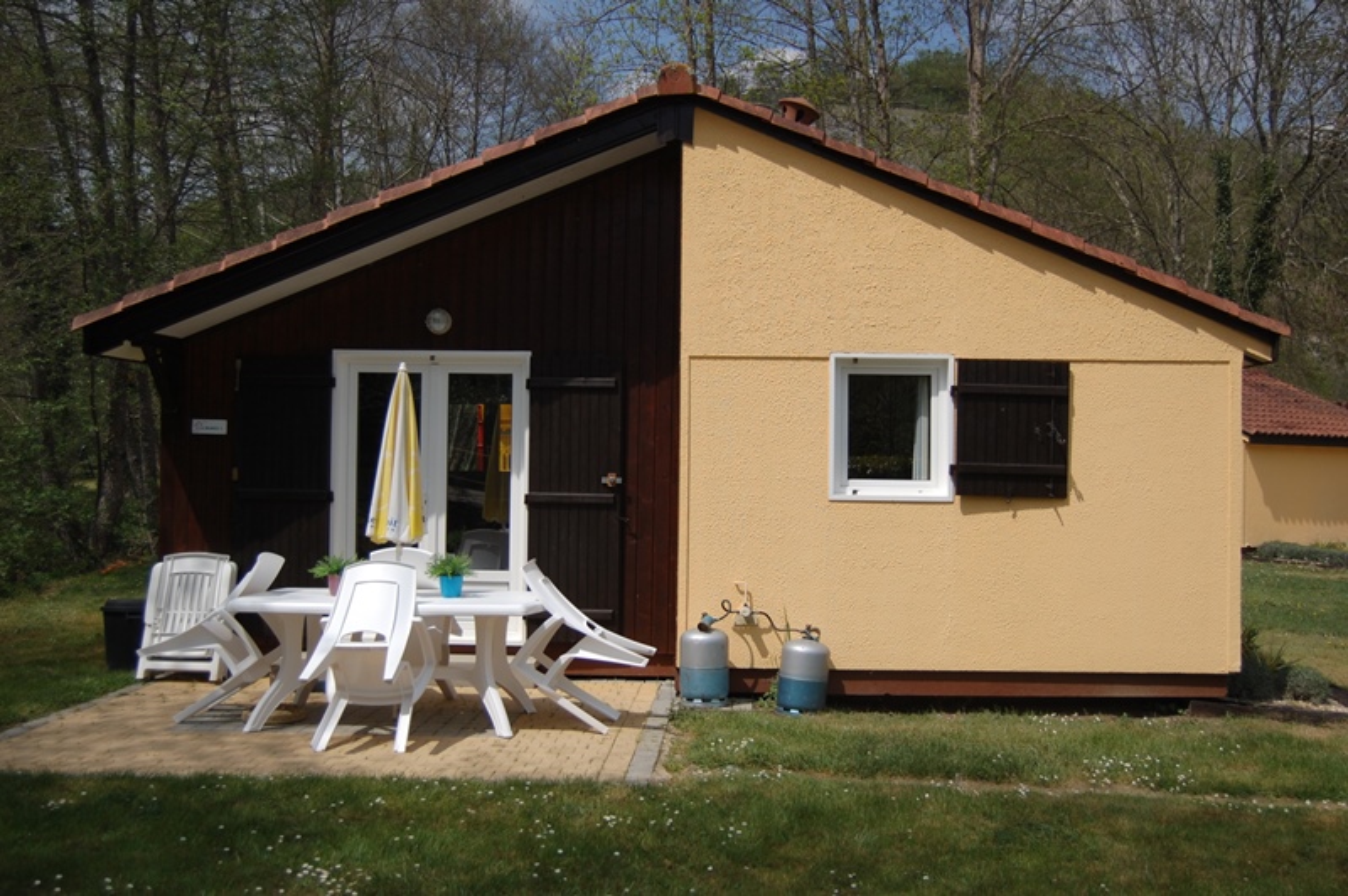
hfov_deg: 53.2
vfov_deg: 36.8
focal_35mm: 36
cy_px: 448
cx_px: 674
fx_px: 1347
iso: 200
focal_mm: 24
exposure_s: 1/3200
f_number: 4
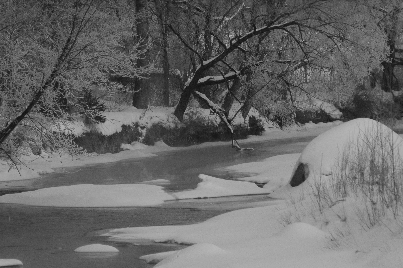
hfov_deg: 6.5
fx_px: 3523
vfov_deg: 4.4
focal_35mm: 315
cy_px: 134
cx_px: 202
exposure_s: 1/250
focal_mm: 210
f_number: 9.5
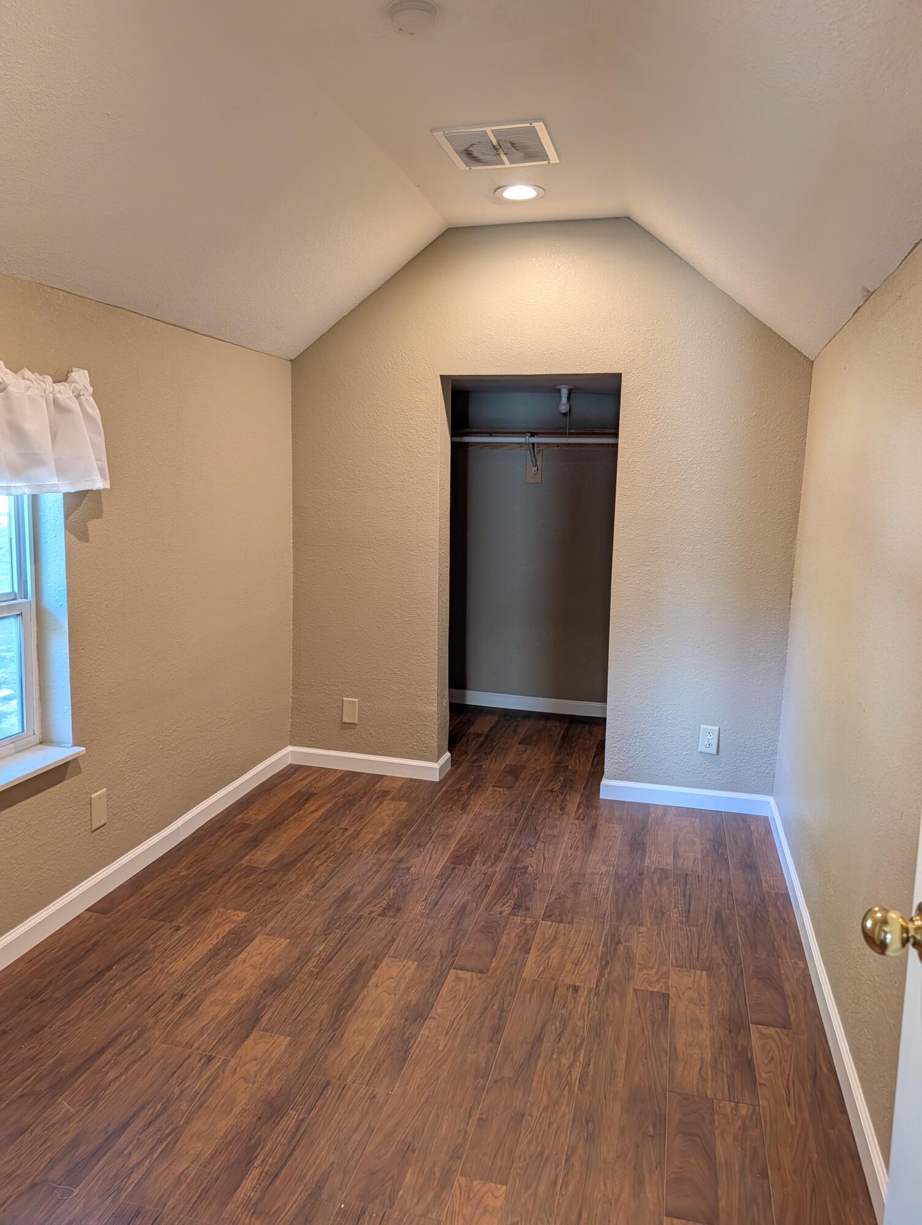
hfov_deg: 56.9
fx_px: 851
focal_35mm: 24
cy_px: 612
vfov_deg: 71.5
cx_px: 461
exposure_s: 1/60
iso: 150
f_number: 1.68
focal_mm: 6.9
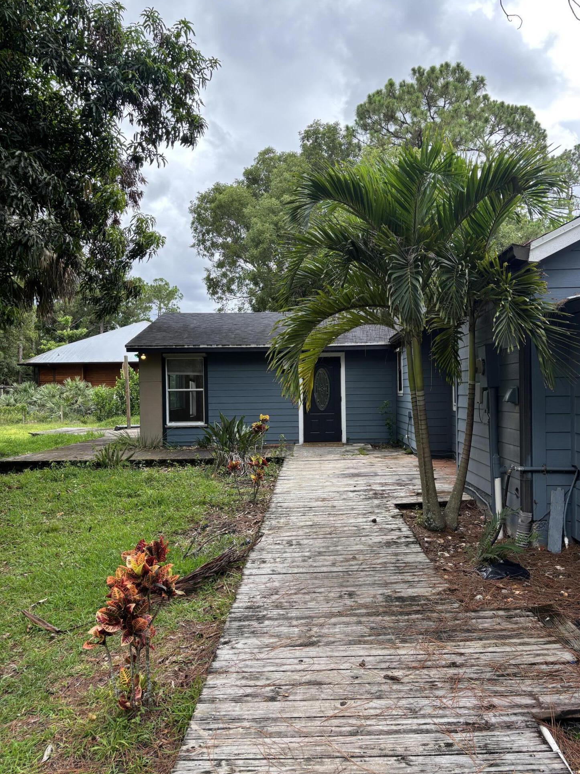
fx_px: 603
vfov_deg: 65.3
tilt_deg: +0.0
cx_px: 301
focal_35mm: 27
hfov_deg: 51.3
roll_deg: +1.1
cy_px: 391
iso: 50
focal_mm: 5.96
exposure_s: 1/477
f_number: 1.6
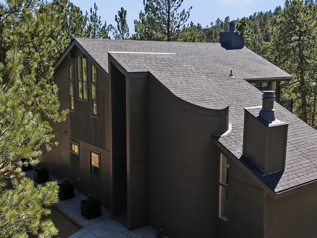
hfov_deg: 43.8
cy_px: 120
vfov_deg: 33.6
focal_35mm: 43
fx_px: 394
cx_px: 146
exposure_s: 1/5000
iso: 240
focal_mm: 8.7
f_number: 1.8
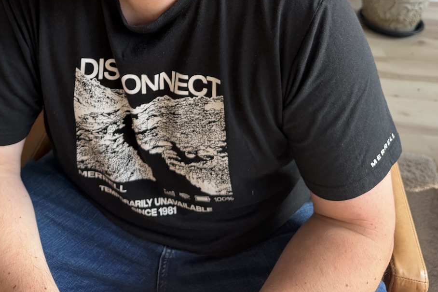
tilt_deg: -16.4
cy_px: -52
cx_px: 170
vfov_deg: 27.2
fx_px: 535
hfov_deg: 44.2
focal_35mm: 44
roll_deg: -1.9
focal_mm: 6.76
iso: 125
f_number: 1.78
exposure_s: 1/121
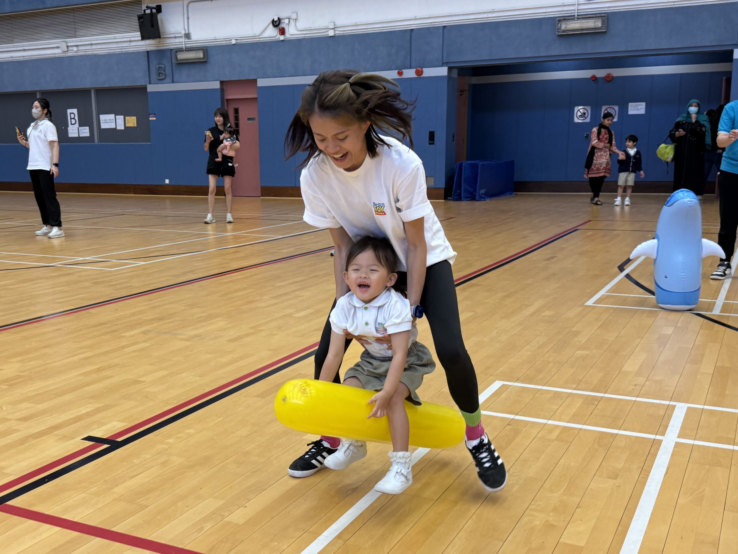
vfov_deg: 56.8
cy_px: 277
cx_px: 369
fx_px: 512
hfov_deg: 71.6
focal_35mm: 24
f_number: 1.78
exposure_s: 1/100
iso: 80
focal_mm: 6.76
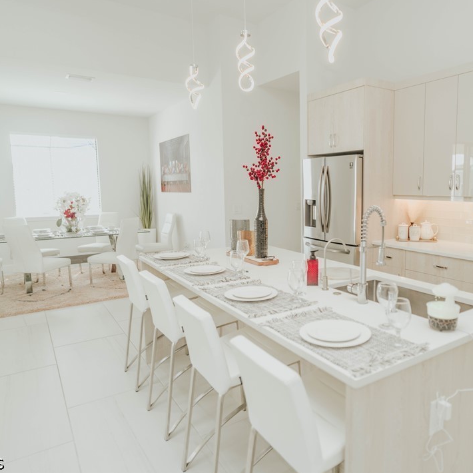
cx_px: 304
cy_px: 233
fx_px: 402
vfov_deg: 60.9
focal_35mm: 26
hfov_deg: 59.9
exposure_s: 1/200
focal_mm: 20
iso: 400
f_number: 1.8
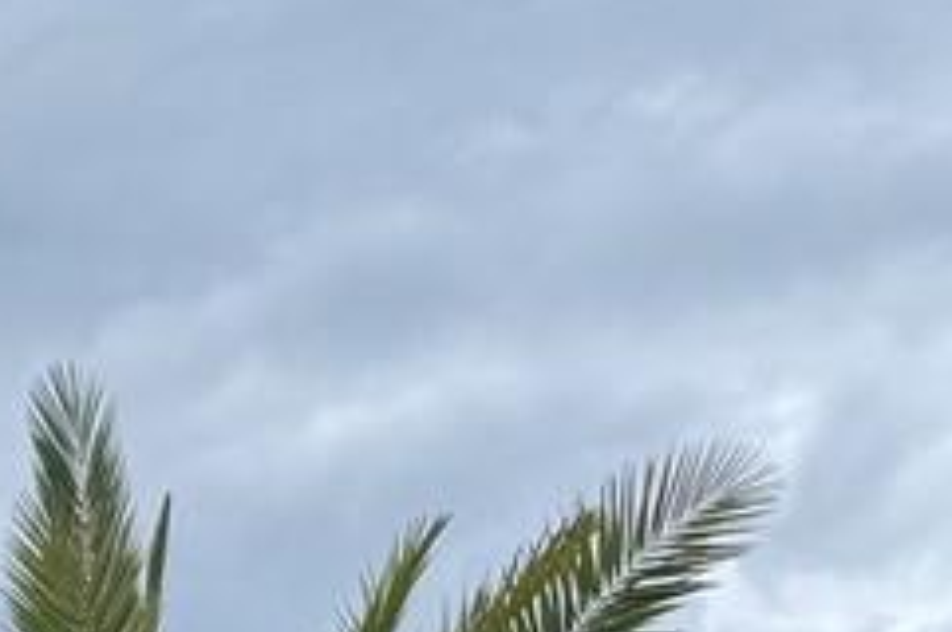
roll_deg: -0.5
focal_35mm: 166
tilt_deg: +8.7
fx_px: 4384
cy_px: 1213
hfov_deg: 10.0
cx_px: -1695
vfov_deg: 7.9
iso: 80
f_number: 1.78
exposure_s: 1/4673
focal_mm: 6.76
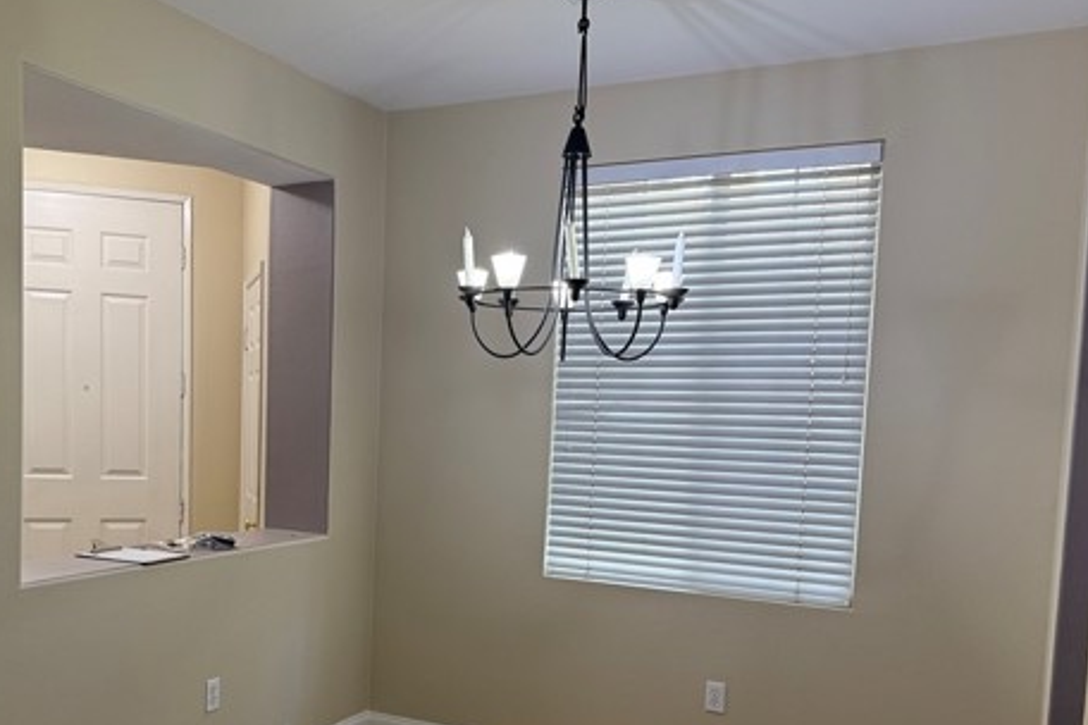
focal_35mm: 35
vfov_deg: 37.3
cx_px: 425
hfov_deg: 54.0
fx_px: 1058
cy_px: 503
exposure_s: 1/60
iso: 160
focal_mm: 6.76
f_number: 1.78
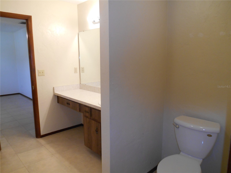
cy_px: 86
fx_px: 174
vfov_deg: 53.1
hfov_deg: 67.3
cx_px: 116
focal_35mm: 26
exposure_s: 1/30
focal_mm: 4.7
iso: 220
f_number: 3.4
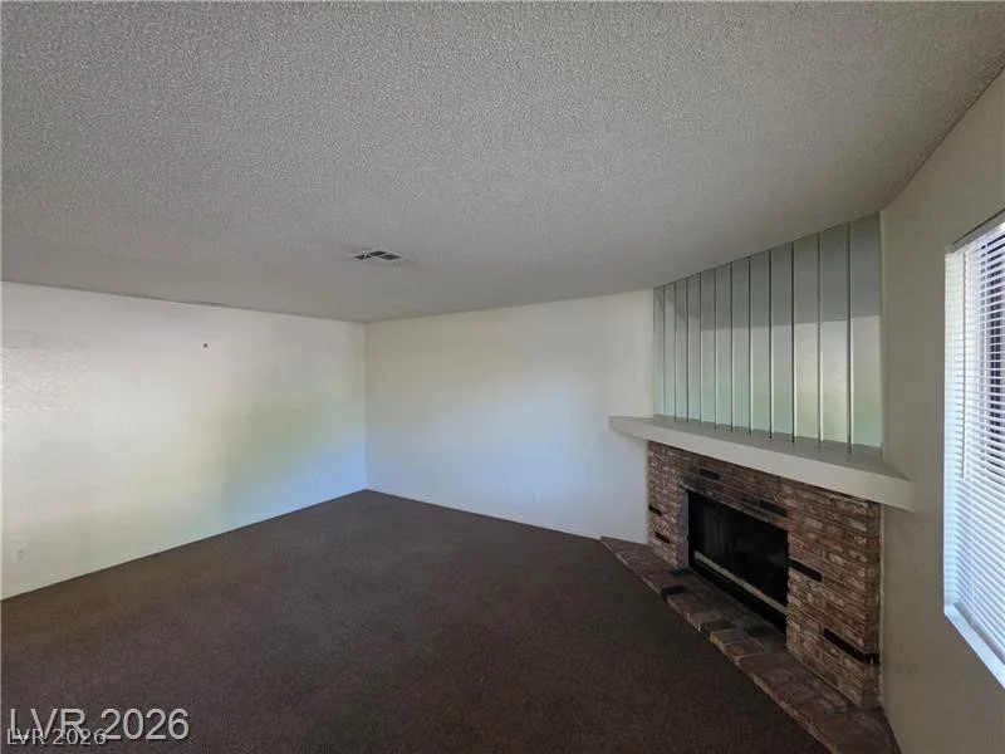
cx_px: 502
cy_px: 377
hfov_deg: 106.2
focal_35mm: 13
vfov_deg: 89.9
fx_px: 377
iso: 500
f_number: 1.9
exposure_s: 1/100
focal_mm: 2.2
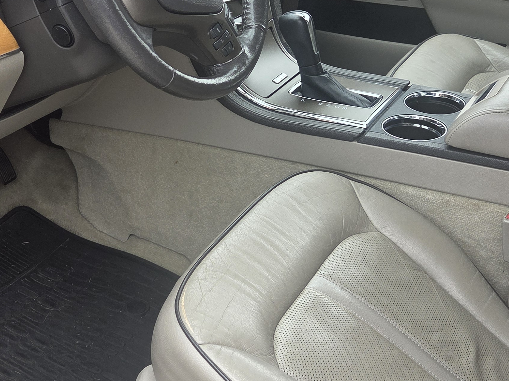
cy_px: 171
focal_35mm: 54
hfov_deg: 35.4
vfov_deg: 27.0
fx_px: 794
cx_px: 197
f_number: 1.8
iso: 64
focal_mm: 5.4
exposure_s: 1/359
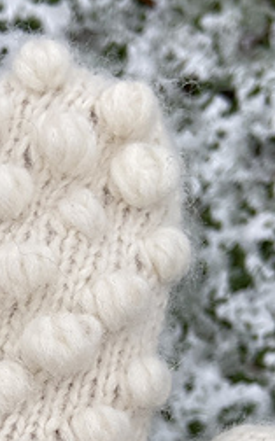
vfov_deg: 27.8
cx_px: -47
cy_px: 432
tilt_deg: -68.9
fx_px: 841
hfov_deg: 17.7
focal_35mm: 70
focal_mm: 4.25
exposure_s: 1/690
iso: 32
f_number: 1.8
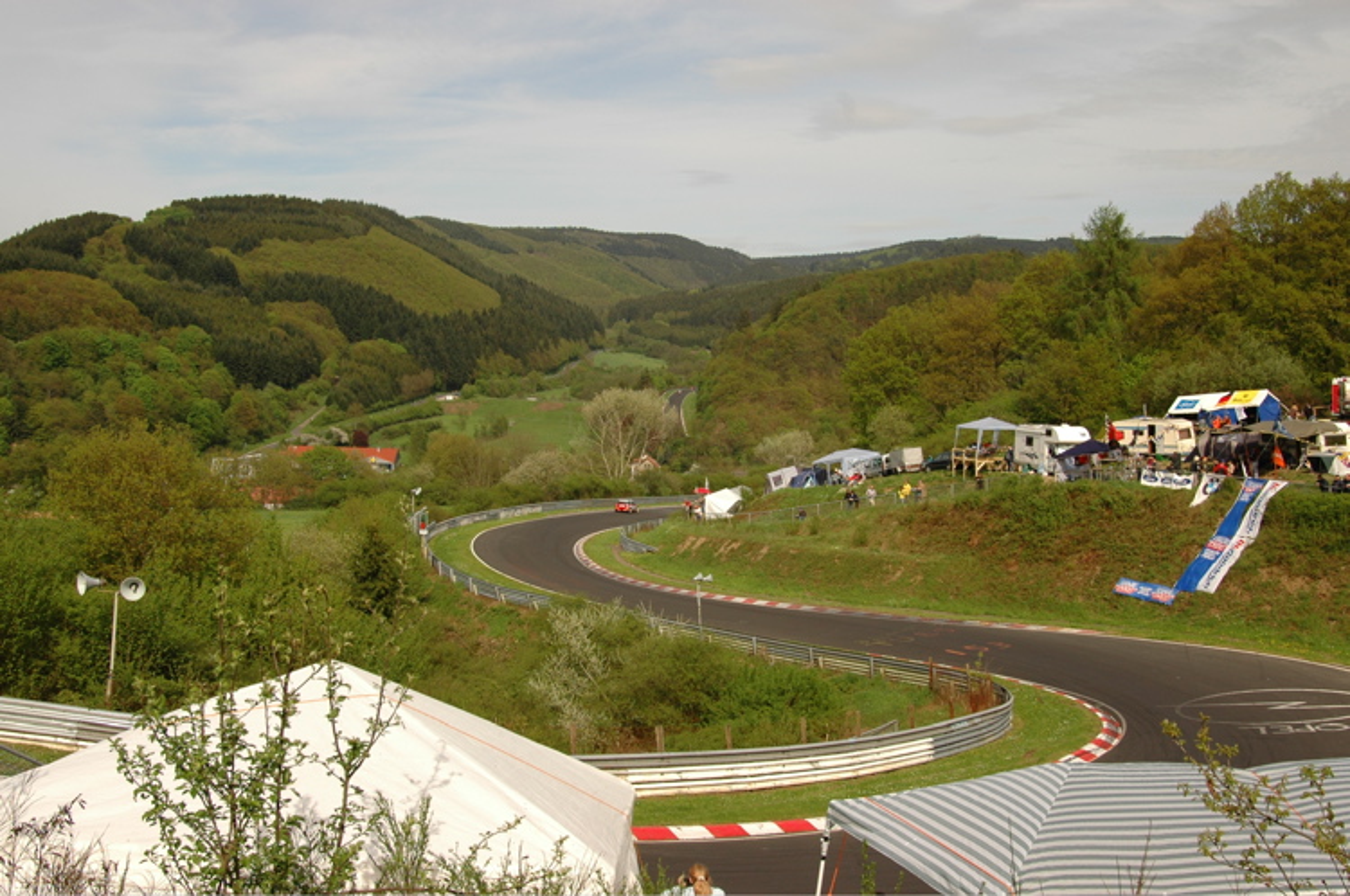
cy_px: 448
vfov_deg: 36.8
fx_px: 1348
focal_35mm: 36
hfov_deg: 53.2
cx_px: 675
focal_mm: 24
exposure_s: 1/500
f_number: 7.1
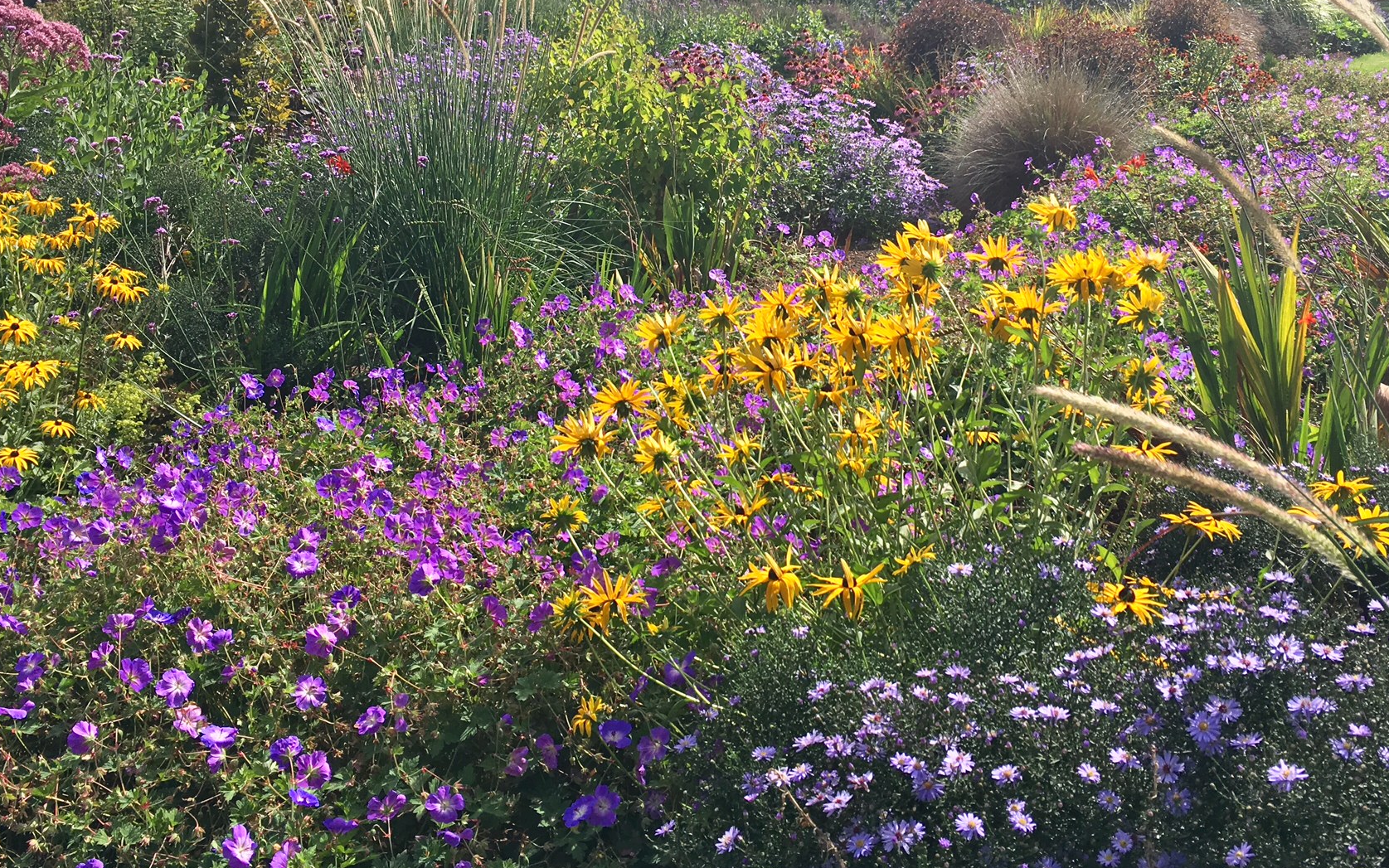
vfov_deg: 34.0
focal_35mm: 37
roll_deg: +1.5
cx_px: 744
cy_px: 265
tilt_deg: -12.6
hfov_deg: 52.7
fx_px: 1401
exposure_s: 1/950
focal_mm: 4.15
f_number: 2.2
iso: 25
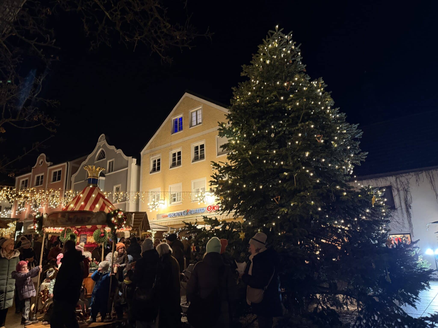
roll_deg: +1.6
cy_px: 164
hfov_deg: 71.6
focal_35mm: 24
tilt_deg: +14.7
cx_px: 219
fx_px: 304
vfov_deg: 56.8
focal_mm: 6.76
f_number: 1.78
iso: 800
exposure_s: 1/33
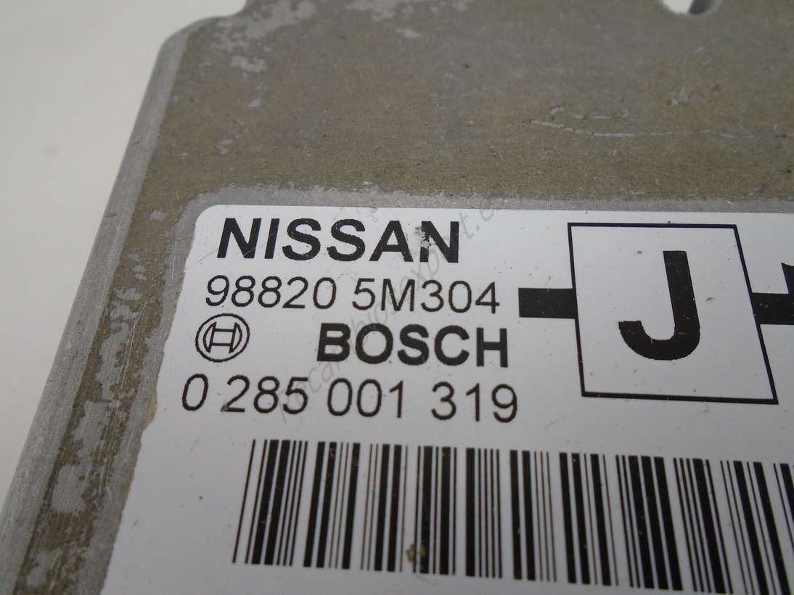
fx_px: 596
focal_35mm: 26
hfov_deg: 67.3
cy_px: 298
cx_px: 397
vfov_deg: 53.0
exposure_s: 1/125
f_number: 3.2
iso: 100
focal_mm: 4.6
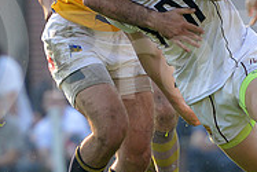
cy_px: 52
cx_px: 164
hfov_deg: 2.4
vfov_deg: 1.6
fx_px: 6208
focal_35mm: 869
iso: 500
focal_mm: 280
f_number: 4
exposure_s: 1/500
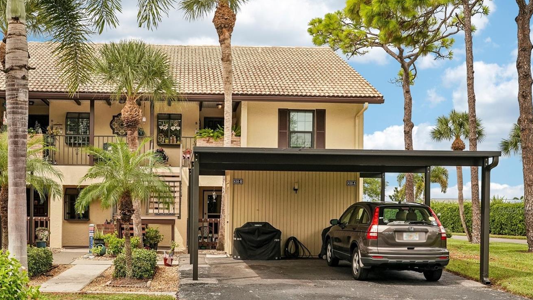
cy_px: 210
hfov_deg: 45.2
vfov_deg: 26.3
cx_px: 208
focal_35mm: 45
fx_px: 636
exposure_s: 1/400
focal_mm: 35
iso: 400
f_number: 8
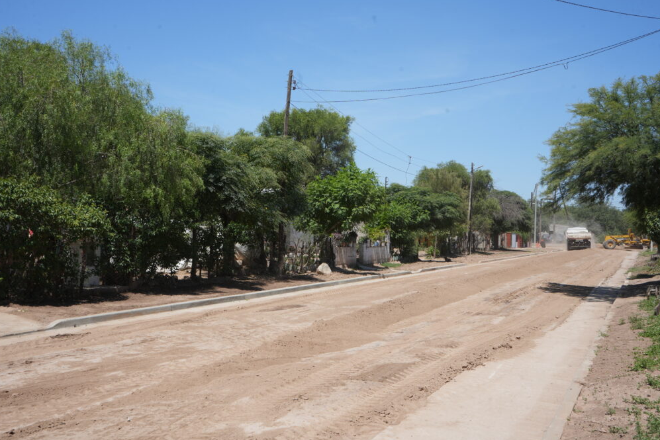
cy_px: 218
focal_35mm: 38
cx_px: 330
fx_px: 697
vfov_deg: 35.1
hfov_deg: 50.7
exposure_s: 1/200
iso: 160
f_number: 13
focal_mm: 37
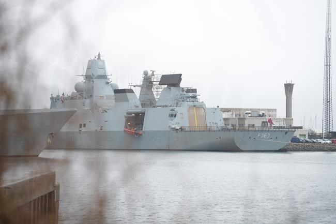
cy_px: 112
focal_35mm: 139
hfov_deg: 14.8
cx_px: 168
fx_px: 1297
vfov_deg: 9.9
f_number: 4
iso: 400
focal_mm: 139
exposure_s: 1/200
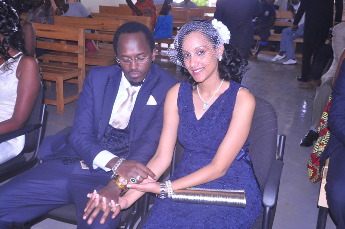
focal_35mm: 42
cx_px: 172
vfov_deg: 31.8
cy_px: 114
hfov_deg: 46.5
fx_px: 402
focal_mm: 28
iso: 1400
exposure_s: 1/200
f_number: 5.6
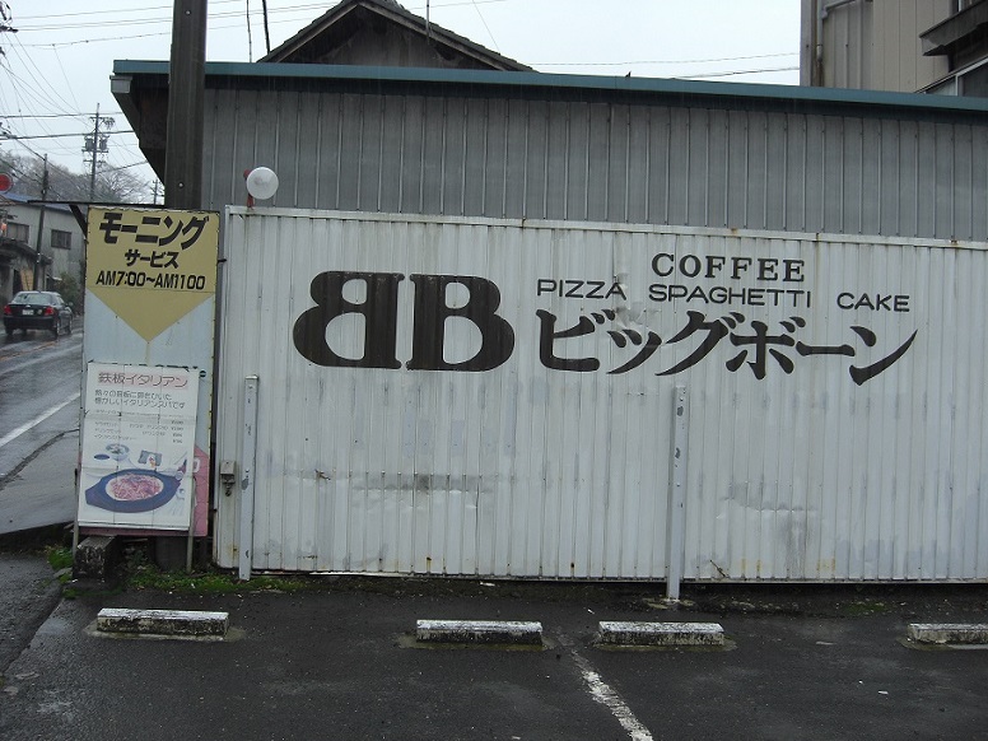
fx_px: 1085
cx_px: 494
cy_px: 370
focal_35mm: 38
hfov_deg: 49.0
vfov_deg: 37.7
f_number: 2.8
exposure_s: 1/100
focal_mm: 7.9
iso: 80
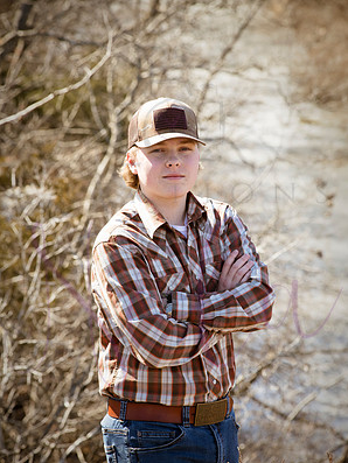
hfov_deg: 8.8
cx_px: 174
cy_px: 234
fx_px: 2264
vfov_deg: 11.7
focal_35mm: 169
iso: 800
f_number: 10
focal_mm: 155
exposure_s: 1/320
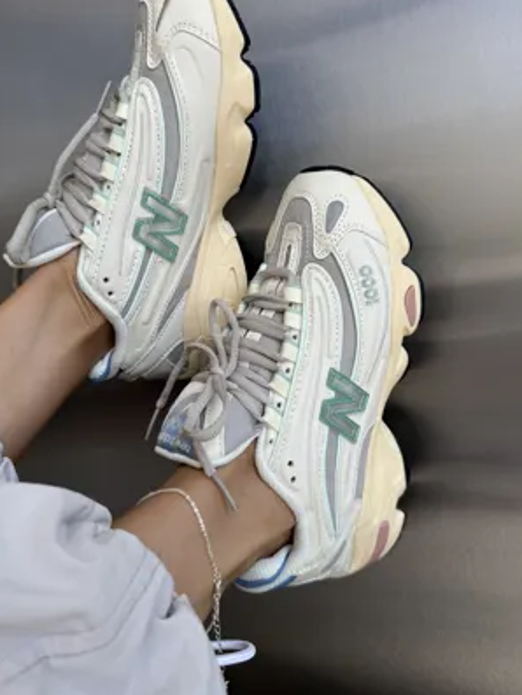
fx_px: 583
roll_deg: +7.0
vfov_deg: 61.6
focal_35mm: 29
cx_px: 254
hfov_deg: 48.2
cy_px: 333
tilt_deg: -3.6
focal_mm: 6.76
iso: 80
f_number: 1.78
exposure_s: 1/522
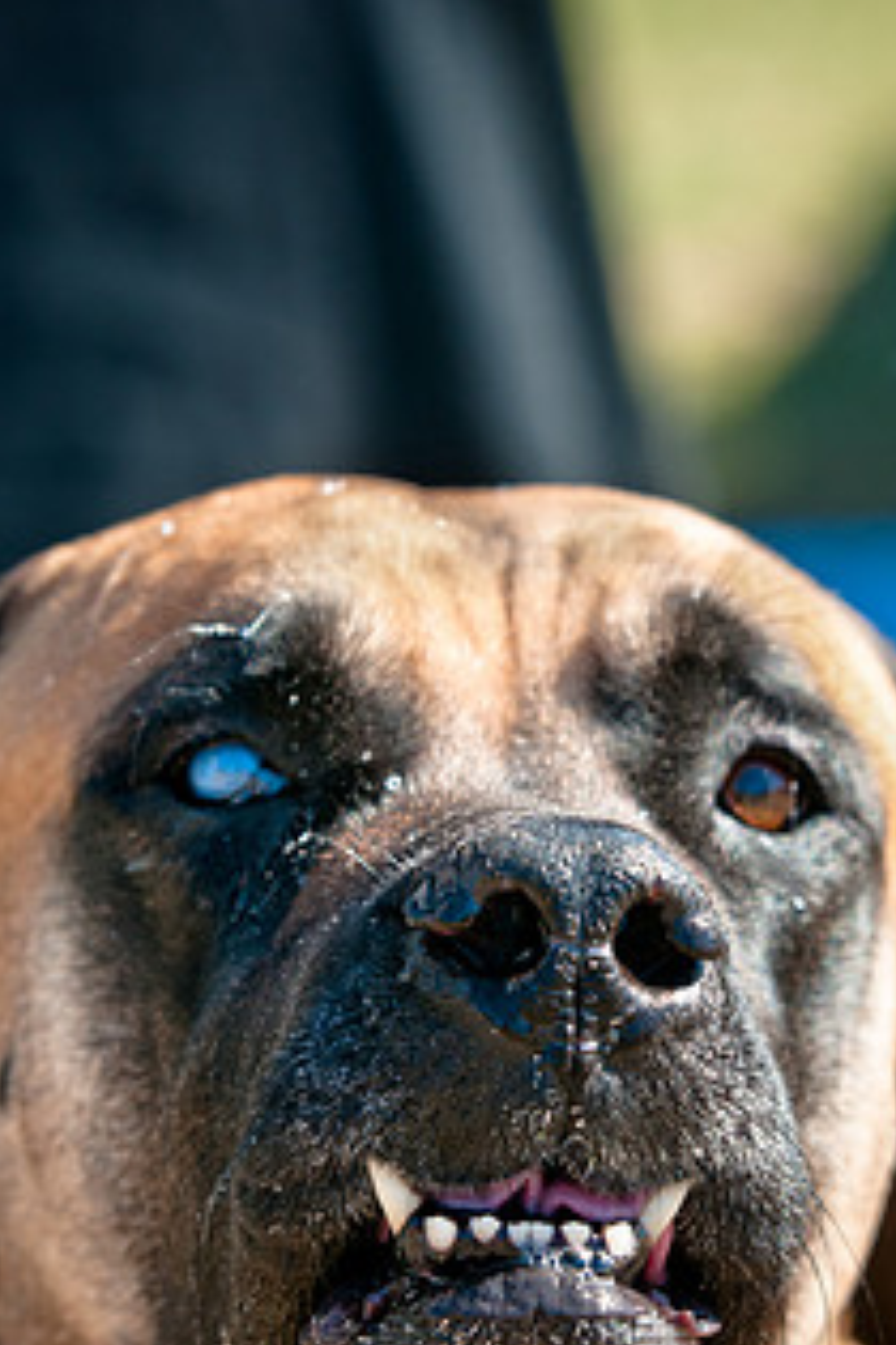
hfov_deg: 6.4
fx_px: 7989
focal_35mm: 214
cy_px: 739
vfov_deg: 9.6
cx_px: 561
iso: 200
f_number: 5
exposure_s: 1/500
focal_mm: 100
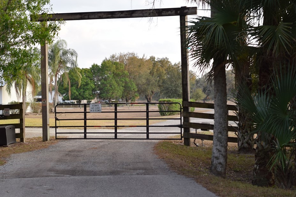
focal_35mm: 88
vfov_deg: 15.5
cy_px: 91
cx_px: 137
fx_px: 723
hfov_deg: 23.1
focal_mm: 50
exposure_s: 1/125
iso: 400
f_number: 5.6
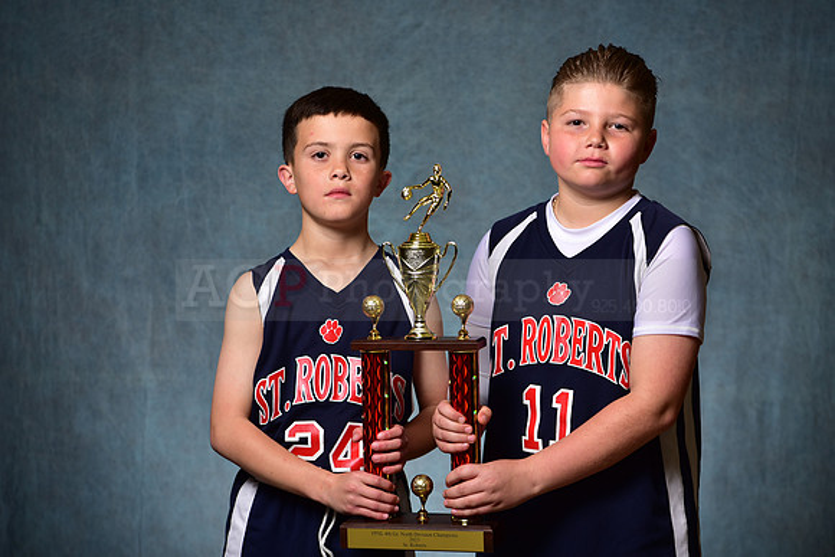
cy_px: 278
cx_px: 418
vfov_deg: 19.5
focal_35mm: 70
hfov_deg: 28.8
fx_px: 1624
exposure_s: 1/200
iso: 100
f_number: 5
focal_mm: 70
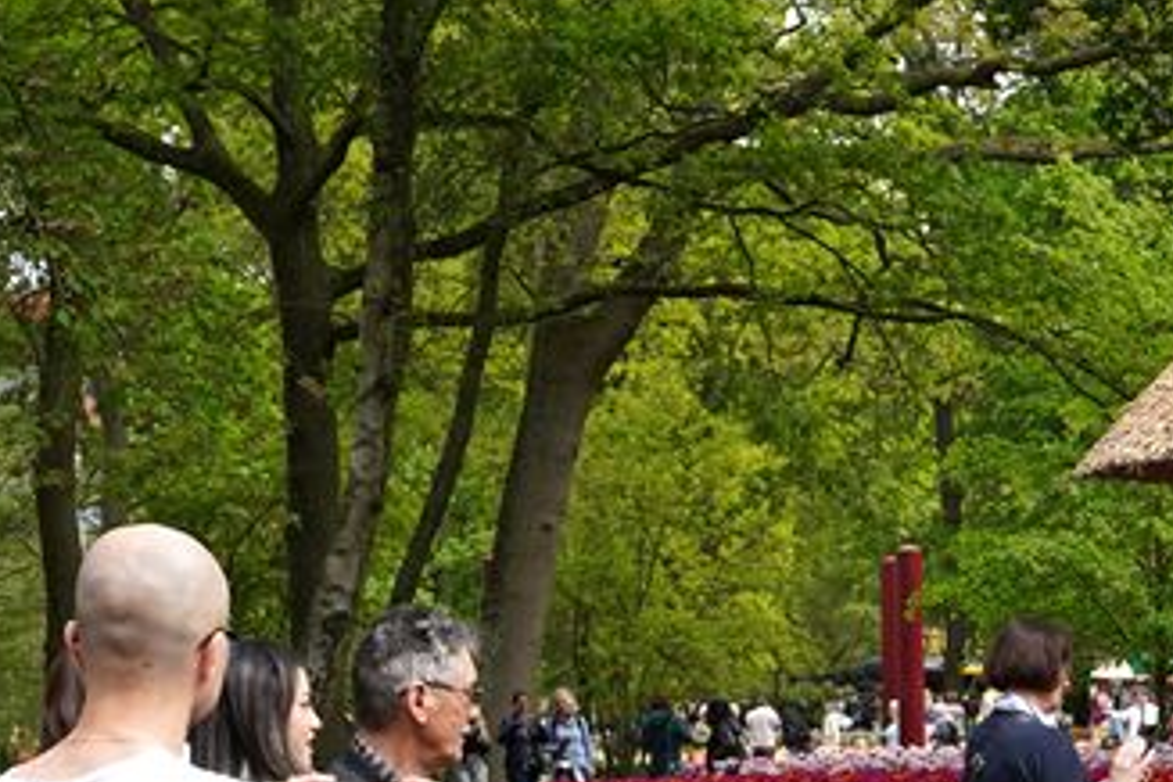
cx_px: 814
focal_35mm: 147
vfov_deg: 8.9
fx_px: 4789
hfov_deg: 13.9
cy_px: 1453
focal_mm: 24
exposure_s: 1/100
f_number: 8
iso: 100
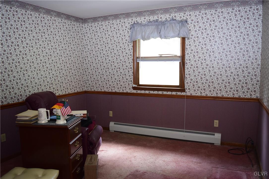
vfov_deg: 47.9
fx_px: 202
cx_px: 134
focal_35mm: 27
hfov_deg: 67.4
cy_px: 90
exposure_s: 1/50
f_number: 3.5
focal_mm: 18
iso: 1600
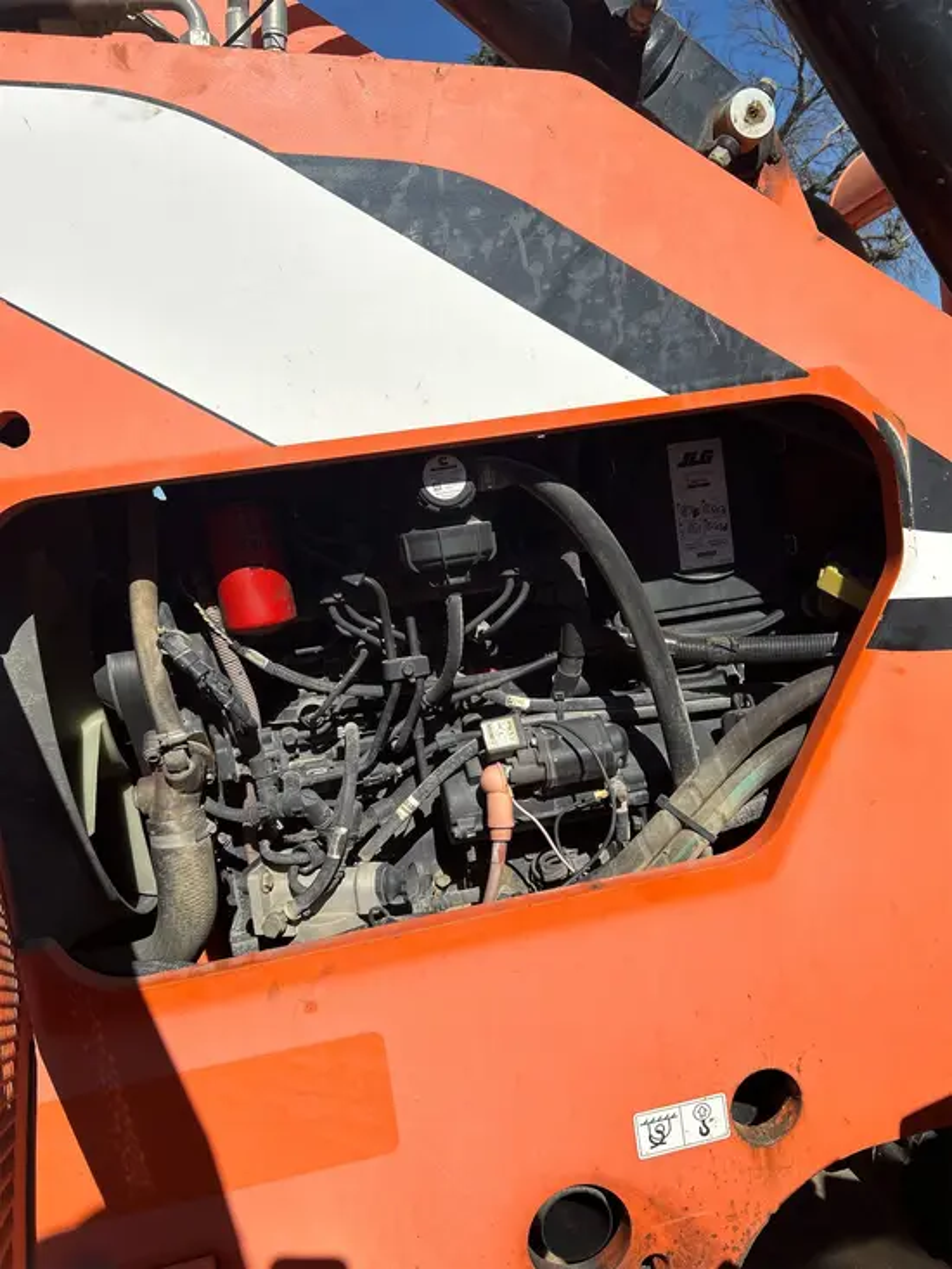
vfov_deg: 67.3
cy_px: 634
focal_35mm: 26
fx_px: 953
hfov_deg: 53.1
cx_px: 476
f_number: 1.5
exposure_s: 1/7463
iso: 50
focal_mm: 5.7
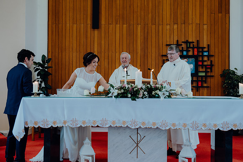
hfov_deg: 39.6
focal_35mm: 50
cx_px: 122
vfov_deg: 27.0
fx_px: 338
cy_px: 81
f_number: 2.8
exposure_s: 1/200
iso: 500
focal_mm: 50
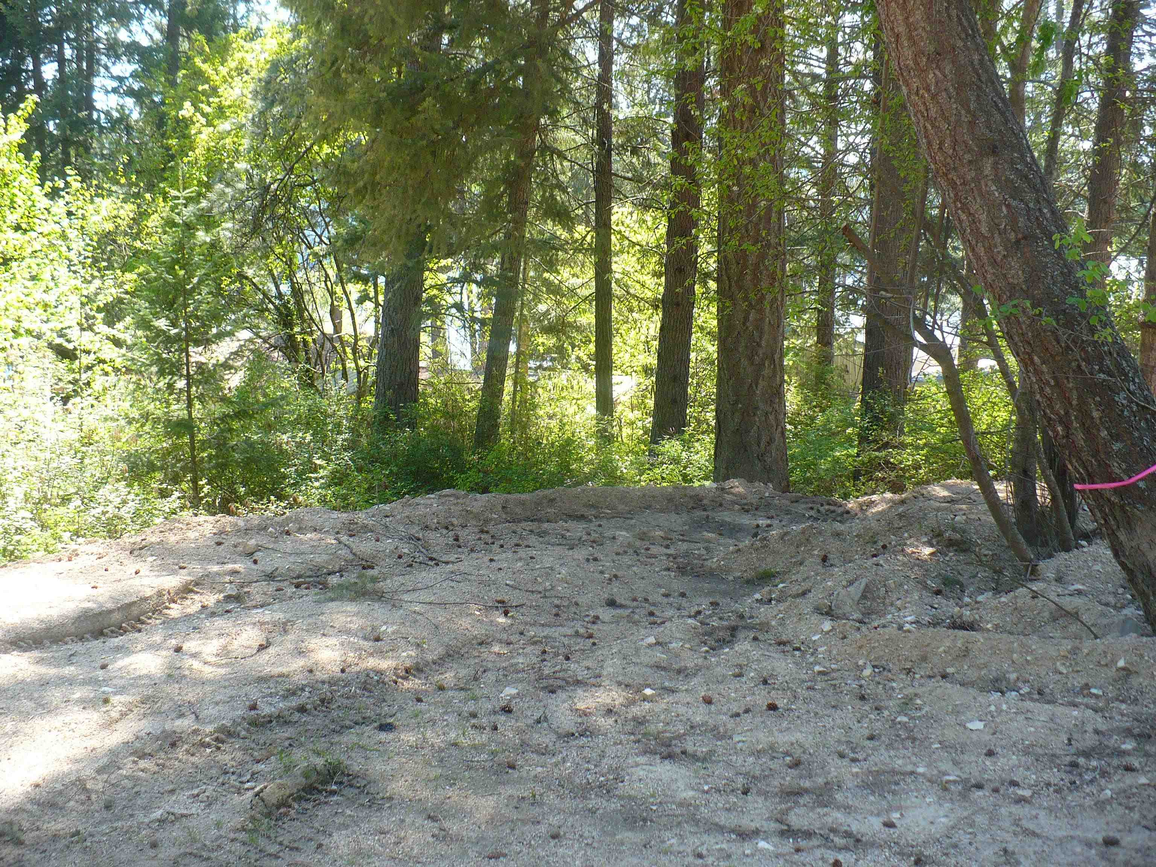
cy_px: 434
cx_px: 578
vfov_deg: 38.7
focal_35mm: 37
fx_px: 1236
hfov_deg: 50.1
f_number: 2.8
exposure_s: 1/125
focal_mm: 6.1
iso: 100
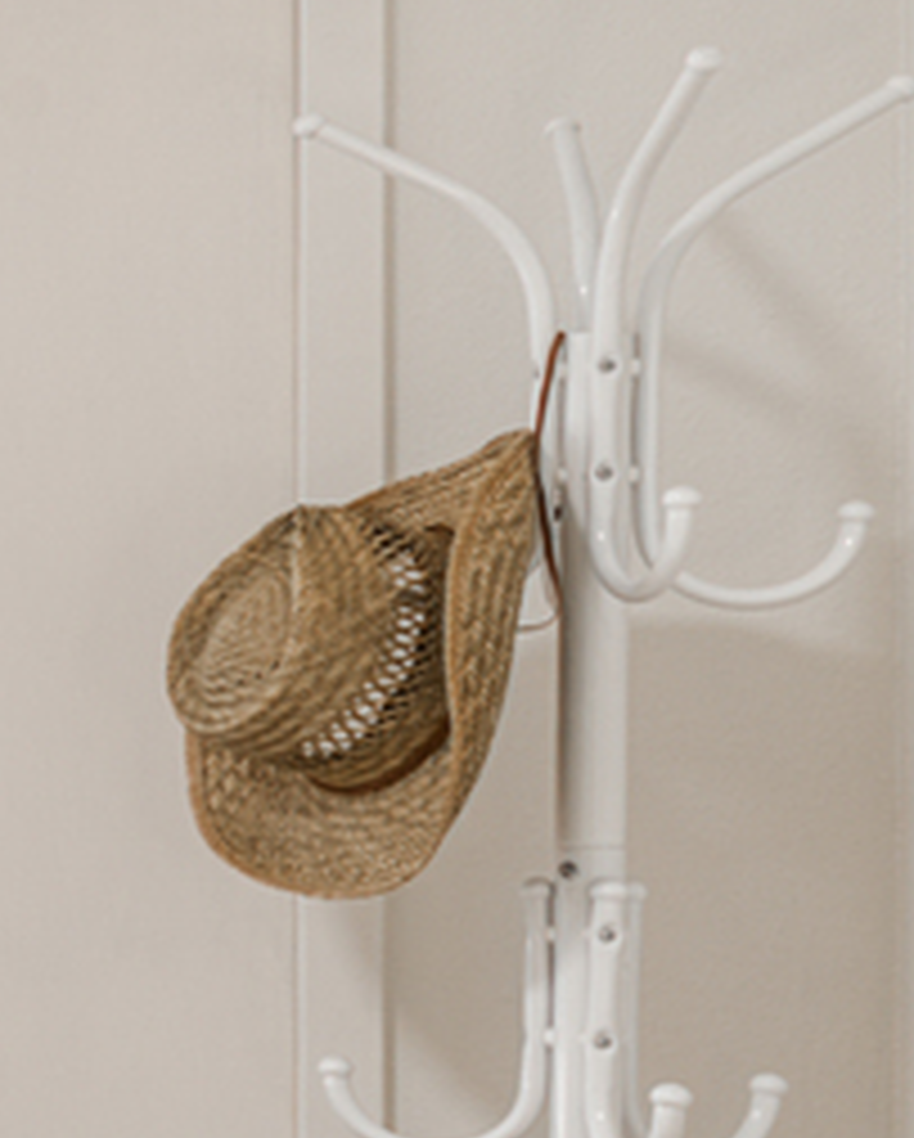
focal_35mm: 90
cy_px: 639
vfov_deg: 21.2
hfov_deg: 8.3
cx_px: -2701
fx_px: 3038
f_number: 9
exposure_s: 1/13
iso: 100
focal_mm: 15
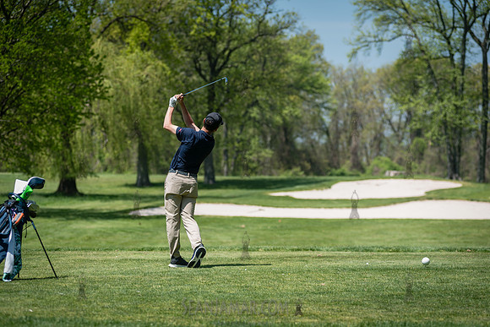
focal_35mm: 120
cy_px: 164
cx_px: 245
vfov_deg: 11.4
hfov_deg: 17.1
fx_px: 1634
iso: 100
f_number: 3.5
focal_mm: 120
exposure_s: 1/500
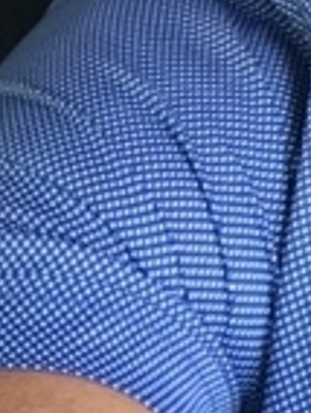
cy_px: -654
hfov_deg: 7.9
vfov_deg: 9.5
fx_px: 2150
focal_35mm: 180
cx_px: 593
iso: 32
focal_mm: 2.87
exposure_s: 1/100
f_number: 2.2
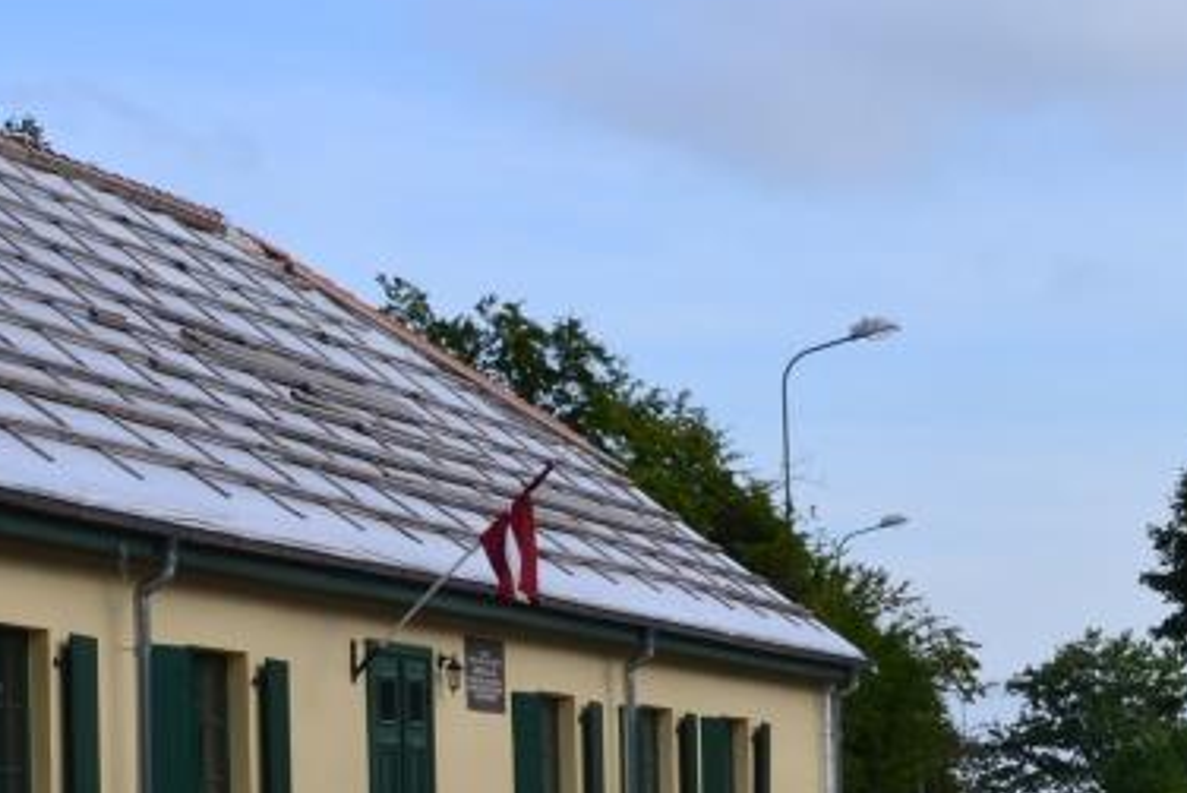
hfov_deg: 16.9
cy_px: 675
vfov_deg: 11.5
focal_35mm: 118
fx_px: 3904
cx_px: -28
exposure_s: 1/250
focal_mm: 29
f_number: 10
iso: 400
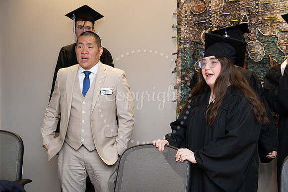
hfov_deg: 38.2
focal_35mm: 52
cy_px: 96
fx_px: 416
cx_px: 144
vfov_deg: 26.0
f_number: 5
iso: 1000
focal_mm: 52
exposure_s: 1/125
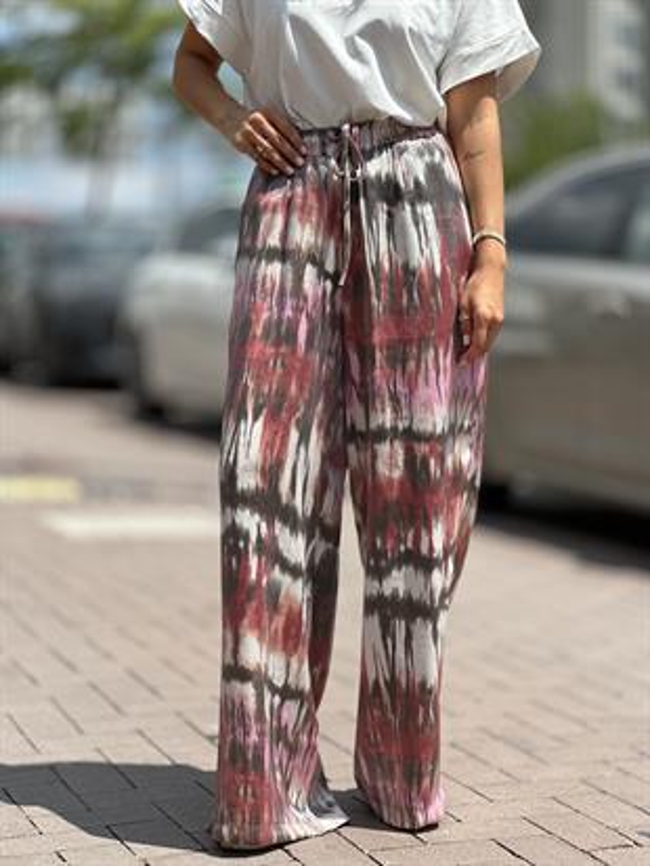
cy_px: 433
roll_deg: -0.3
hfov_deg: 19.1
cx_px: 325
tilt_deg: -0.5
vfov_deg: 25.3
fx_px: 1927
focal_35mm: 77
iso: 32
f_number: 2.8
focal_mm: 9
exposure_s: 1/769
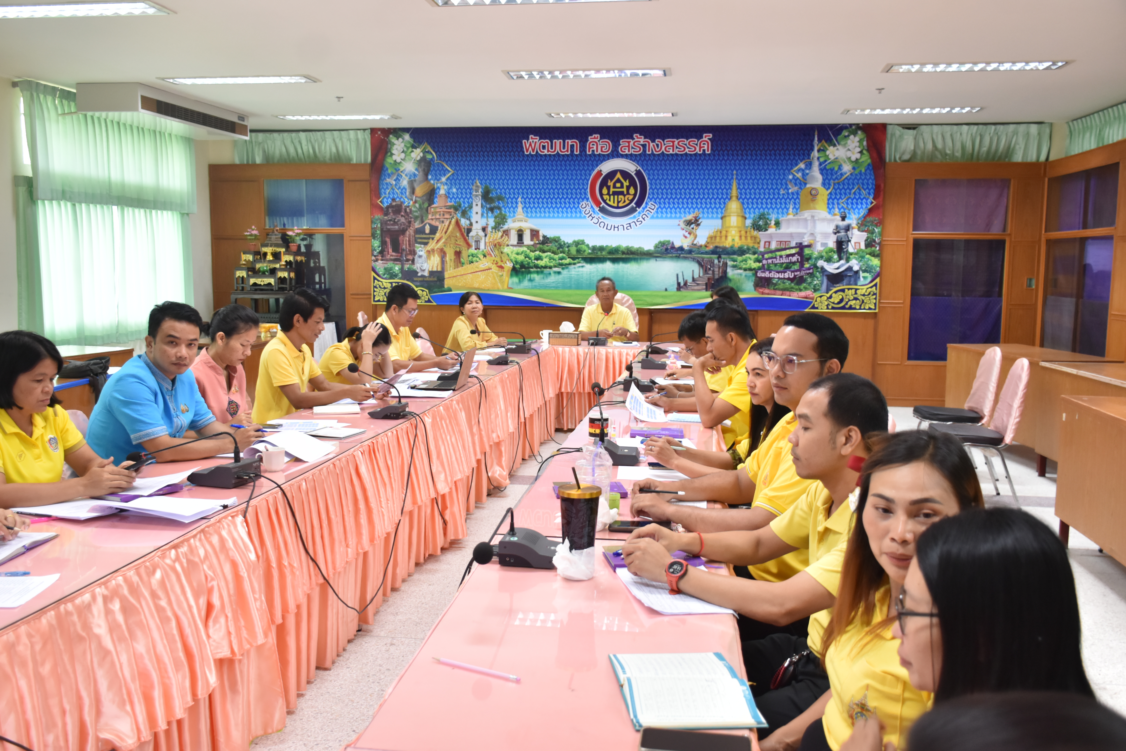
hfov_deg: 57.2
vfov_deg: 40.0
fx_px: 1032
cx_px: 563
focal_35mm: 33
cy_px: 376
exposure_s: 1/60
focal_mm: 22
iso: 800
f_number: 4
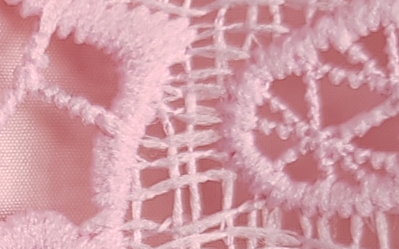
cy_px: 500
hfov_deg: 11.0
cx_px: -210
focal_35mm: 183
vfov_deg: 6.9
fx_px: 1989
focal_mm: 5.52
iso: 100
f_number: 1.9
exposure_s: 1/110
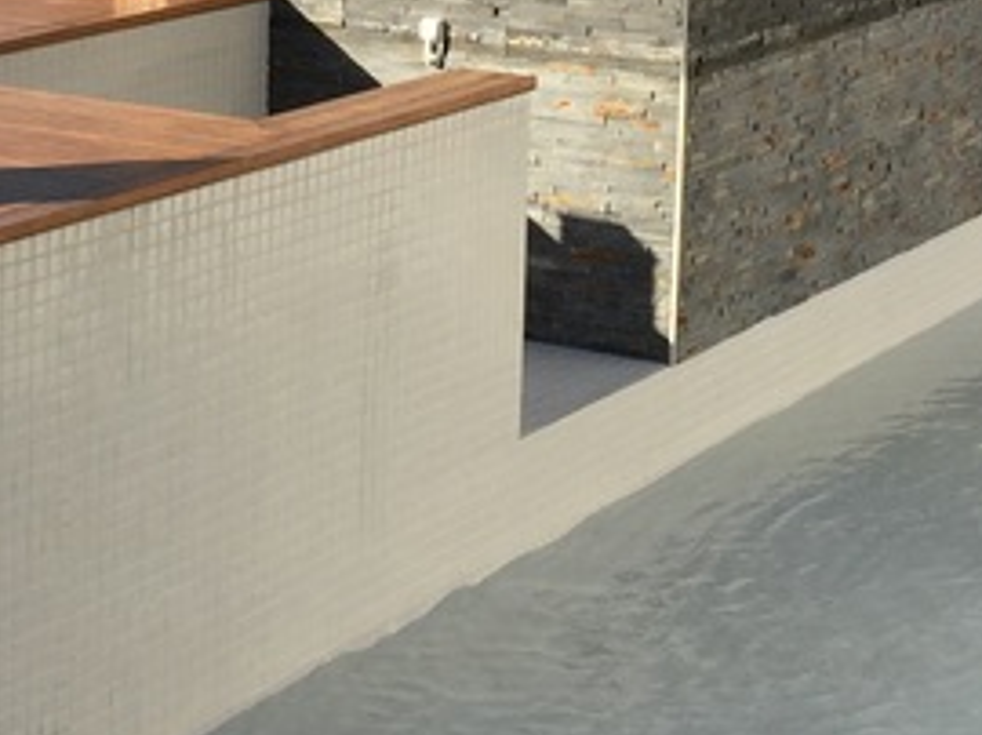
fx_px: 3118
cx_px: 455
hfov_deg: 17.9
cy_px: 124
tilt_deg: -8.6
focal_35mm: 110
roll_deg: -3.1
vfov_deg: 13.4
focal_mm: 4.15
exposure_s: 1/1799
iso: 32
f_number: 2.2
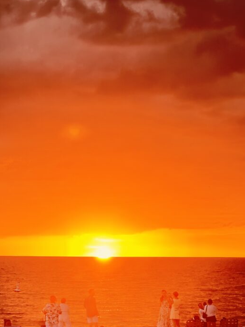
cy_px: 200
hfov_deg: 12.9
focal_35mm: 115
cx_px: 91
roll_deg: -1.0
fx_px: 1086
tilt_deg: +3.5
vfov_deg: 17.1
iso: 250
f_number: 2.8
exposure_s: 1/60
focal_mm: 9
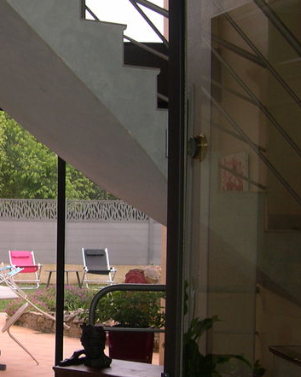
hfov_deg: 17.1
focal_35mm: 84
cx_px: -96
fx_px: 936
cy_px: 189
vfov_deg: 22.8
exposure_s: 1/81.6
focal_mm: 8
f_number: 2.8
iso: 100
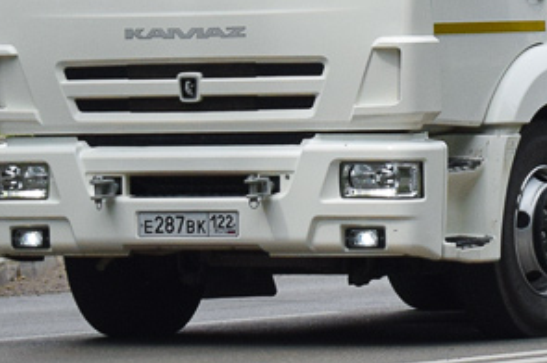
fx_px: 5100
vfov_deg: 4.1
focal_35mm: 336
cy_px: -200
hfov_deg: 6.1
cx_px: 415
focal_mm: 55
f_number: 6.3
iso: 400
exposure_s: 1/1250
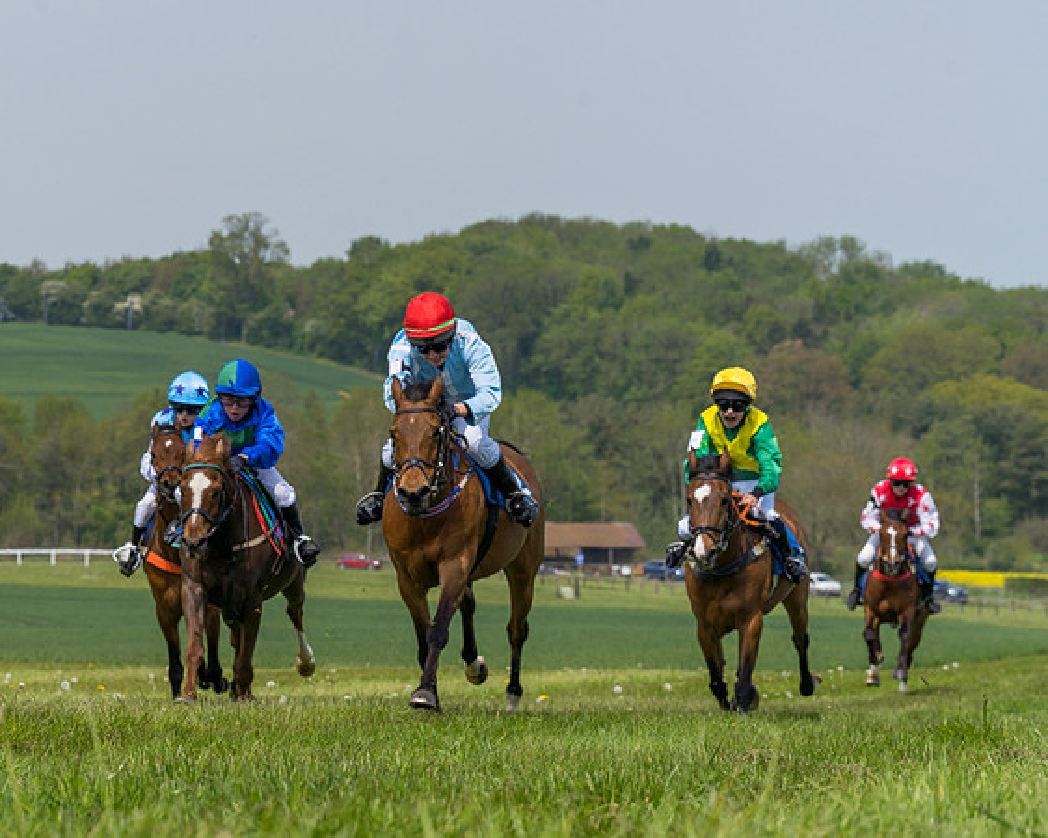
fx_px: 5958
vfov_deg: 8.0
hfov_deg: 10.0
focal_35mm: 192
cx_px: 280
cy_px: 311
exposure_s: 1/2000
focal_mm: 135
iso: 400
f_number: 9
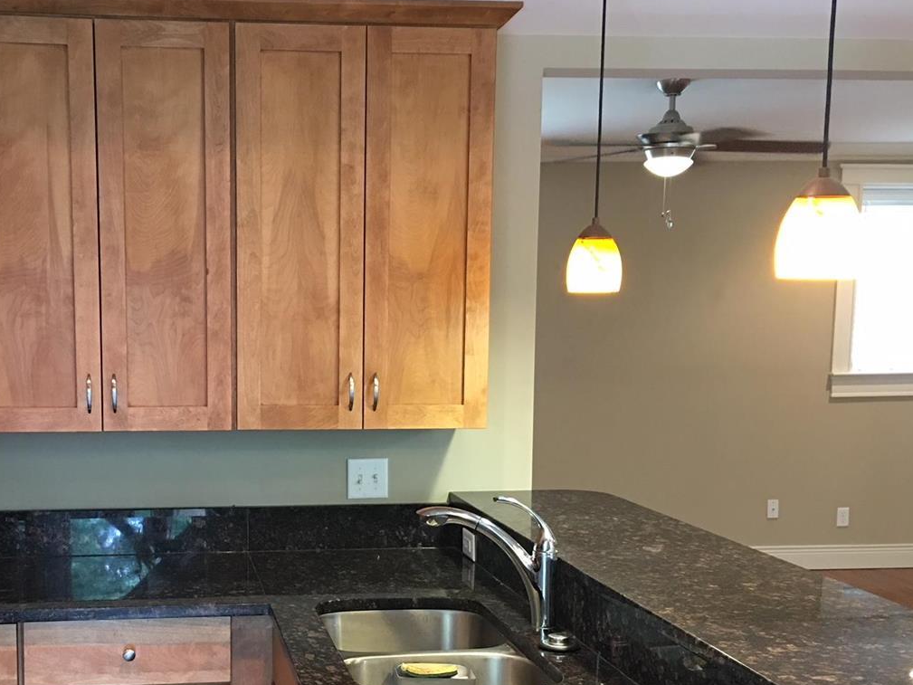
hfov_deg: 40.5
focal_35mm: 46
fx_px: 1213
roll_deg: +0.2
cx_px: 280
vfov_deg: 31.1
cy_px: 485
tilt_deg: -6.4
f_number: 2.2
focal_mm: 4.15
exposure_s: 1/10
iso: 80
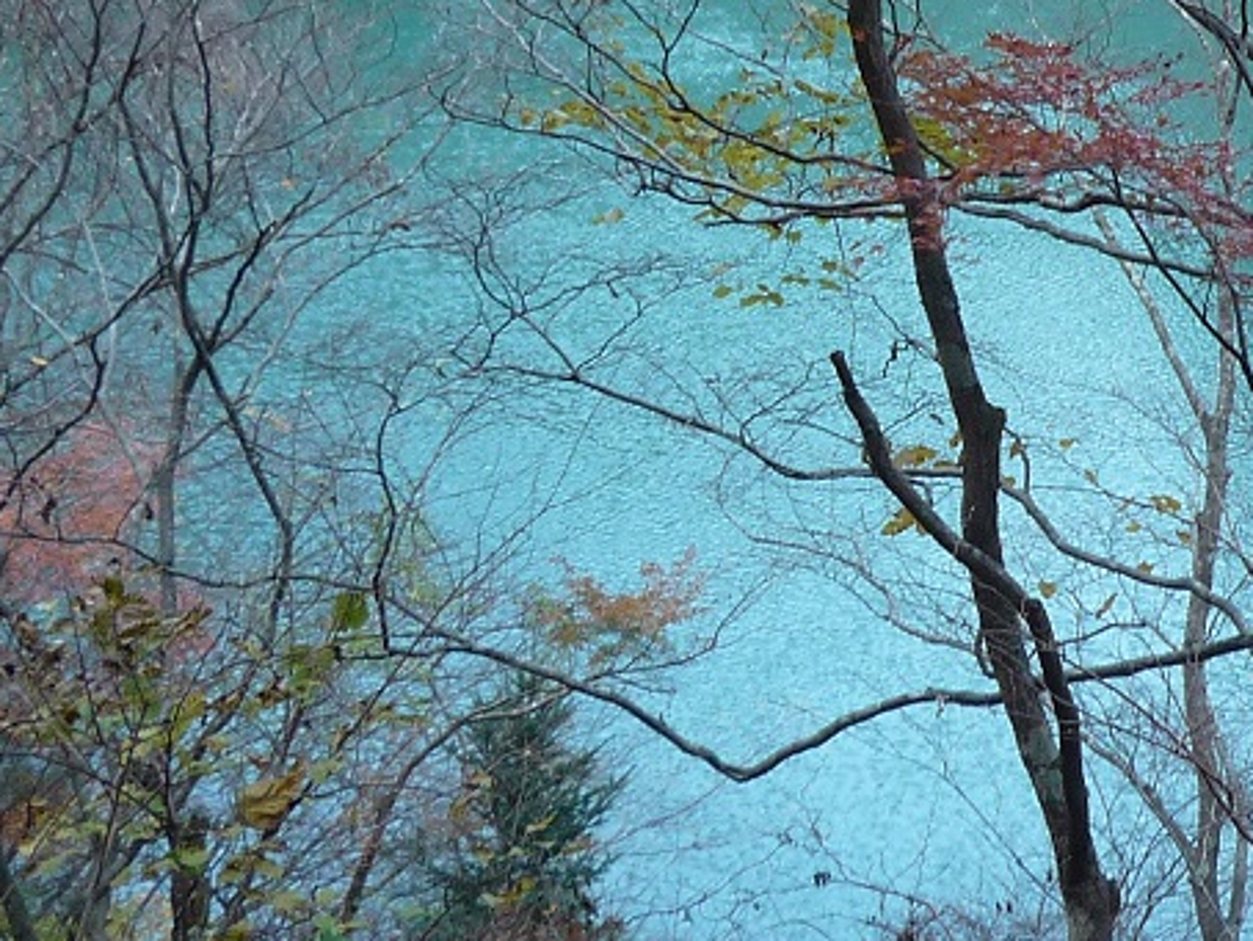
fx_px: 2934
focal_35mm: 81
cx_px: 944
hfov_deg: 23.9
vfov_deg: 18.2
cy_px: 403
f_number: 2.8
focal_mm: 4.5
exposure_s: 1/50
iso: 100
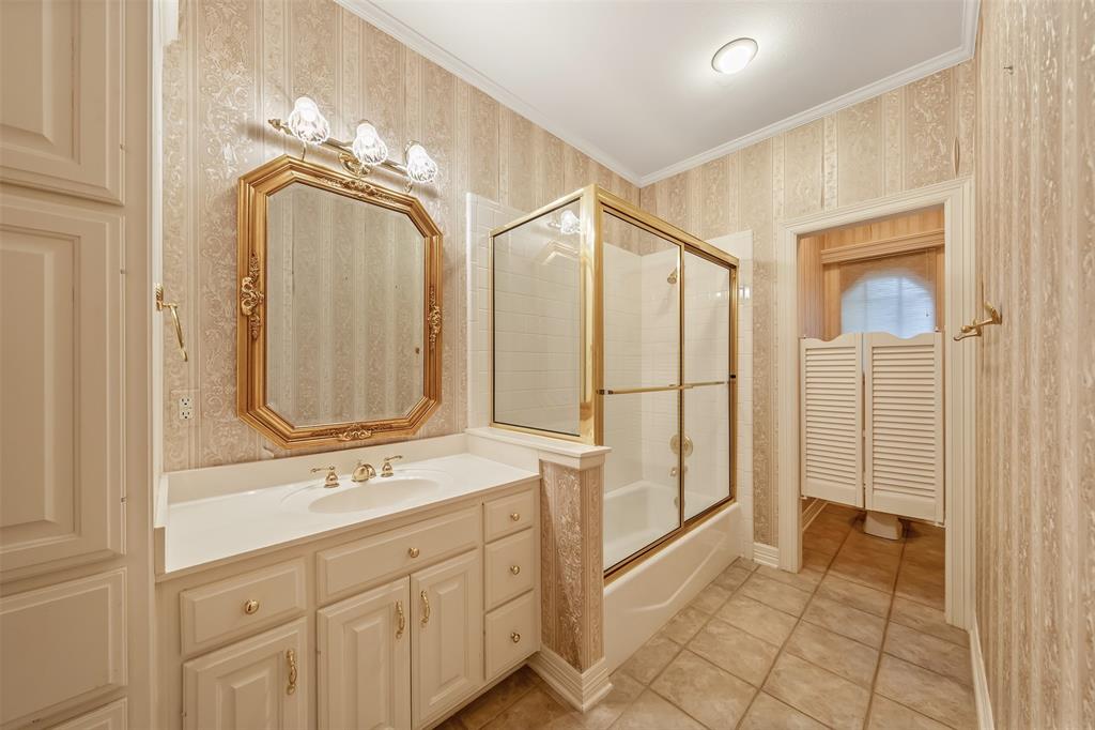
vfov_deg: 90.0
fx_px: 365
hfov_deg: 112.6
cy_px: 365
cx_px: 548
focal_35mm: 12
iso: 800
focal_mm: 12
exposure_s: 1/8
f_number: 8
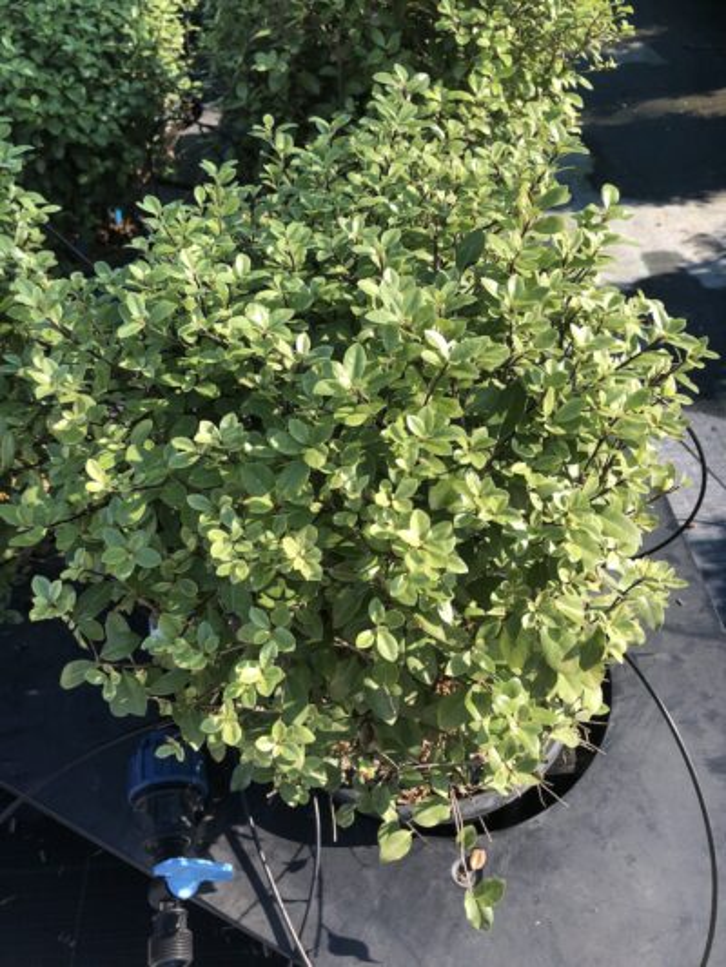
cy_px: 484
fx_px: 783
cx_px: 363
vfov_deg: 63.4
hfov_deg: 49.8
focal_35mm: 28
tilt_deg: -45.4
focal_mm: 4
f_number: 1.8
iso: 20
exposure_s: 1/302
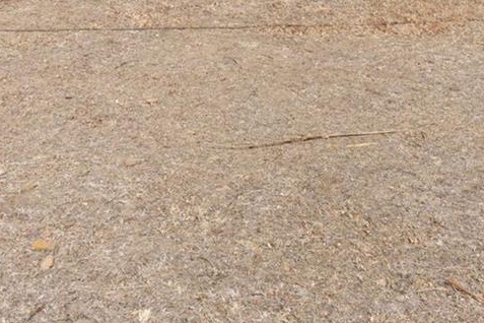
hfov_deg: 34.9
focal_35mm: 57
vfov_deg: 21.0
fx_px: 766
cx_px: 184
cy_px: -124
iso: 400
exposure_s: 1/1250
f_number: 9
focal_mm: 17
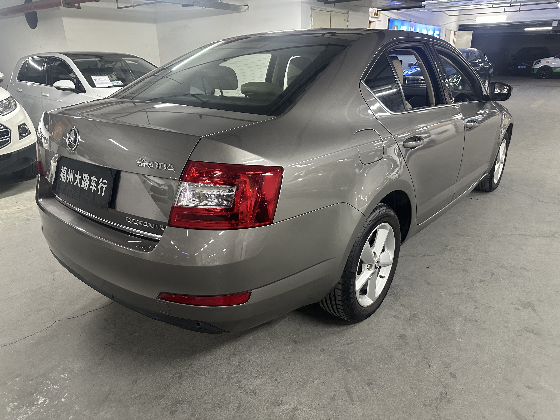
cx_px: 280
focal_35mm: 24
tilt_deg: -20.0
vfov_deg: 56.8
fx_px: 388
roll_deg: +1.2
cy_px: 210
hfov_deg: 71.6
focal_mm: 6.86
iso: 500
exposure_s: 1/50
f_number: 1.78
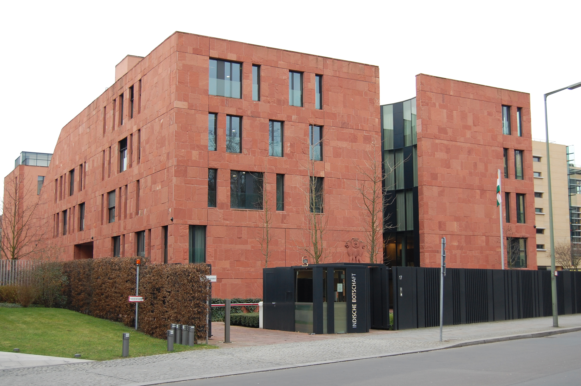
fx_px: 726
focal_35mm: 45
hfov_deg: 43.6
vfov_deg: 29.8
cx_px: 290
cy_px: 193
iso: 320
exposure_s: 1/125
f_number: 5.6
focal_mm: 30
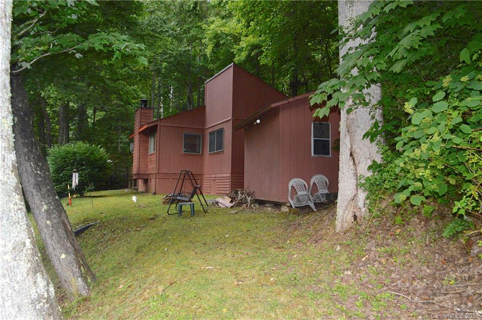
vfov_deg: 47.8
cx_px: 241
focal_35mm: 27
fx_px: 361
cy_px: 160
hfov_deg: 67.4
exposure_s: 1/80
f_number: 8
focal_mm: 18
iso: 1600
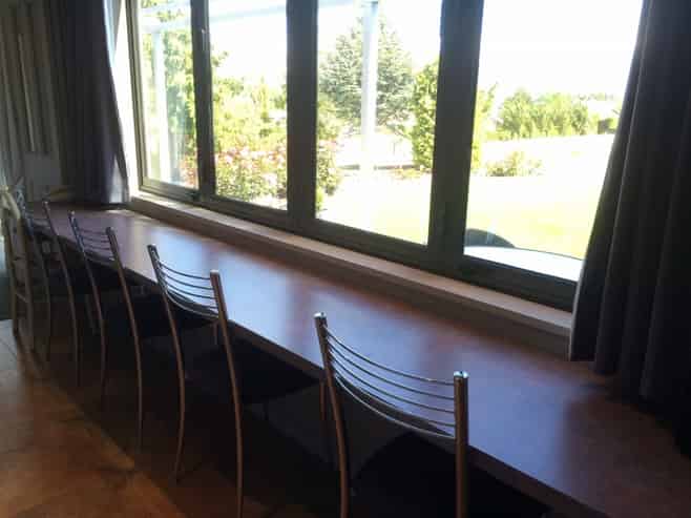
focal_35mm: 29
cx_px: 346
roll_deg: -1.2
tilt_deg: -15.4
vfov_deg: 48.2
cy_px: 259
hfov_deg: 61.7
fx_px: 579
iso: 32
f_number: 2.2
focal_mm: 4.15
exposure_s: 1/100
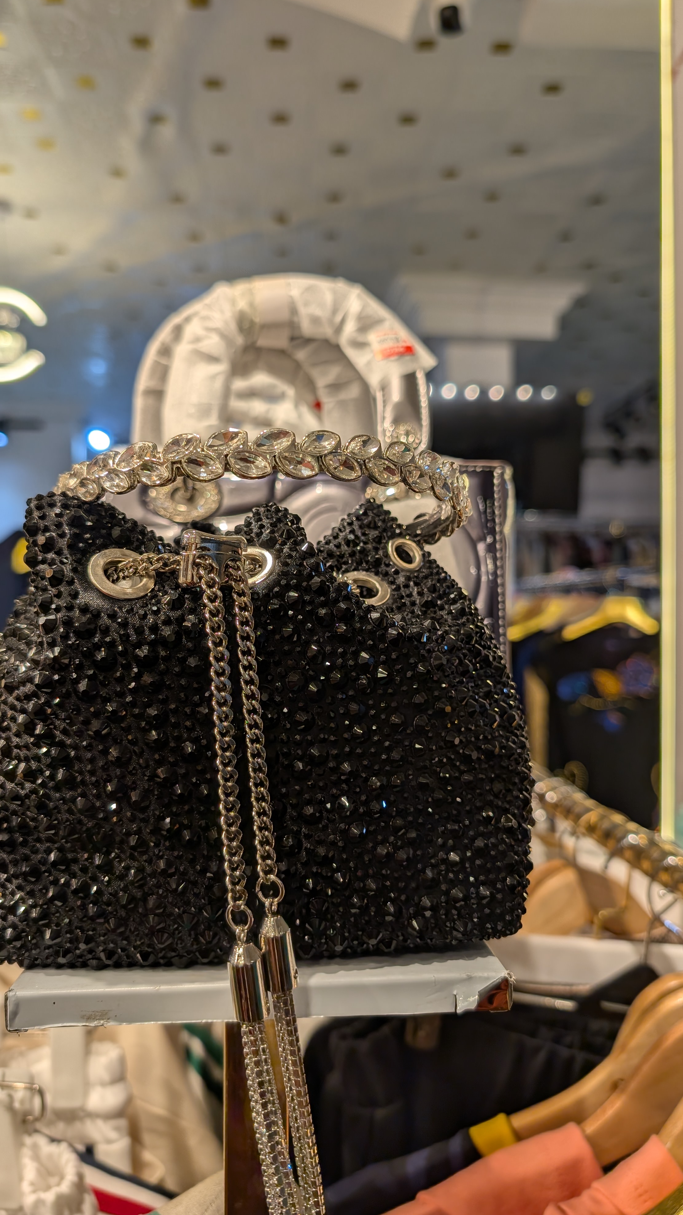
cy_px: 598
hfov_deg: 42.8
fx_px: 869
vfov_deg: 69.9
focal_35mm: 27
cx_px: 300
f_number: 1.68
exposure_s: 1/138
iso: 20
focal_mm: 6.9
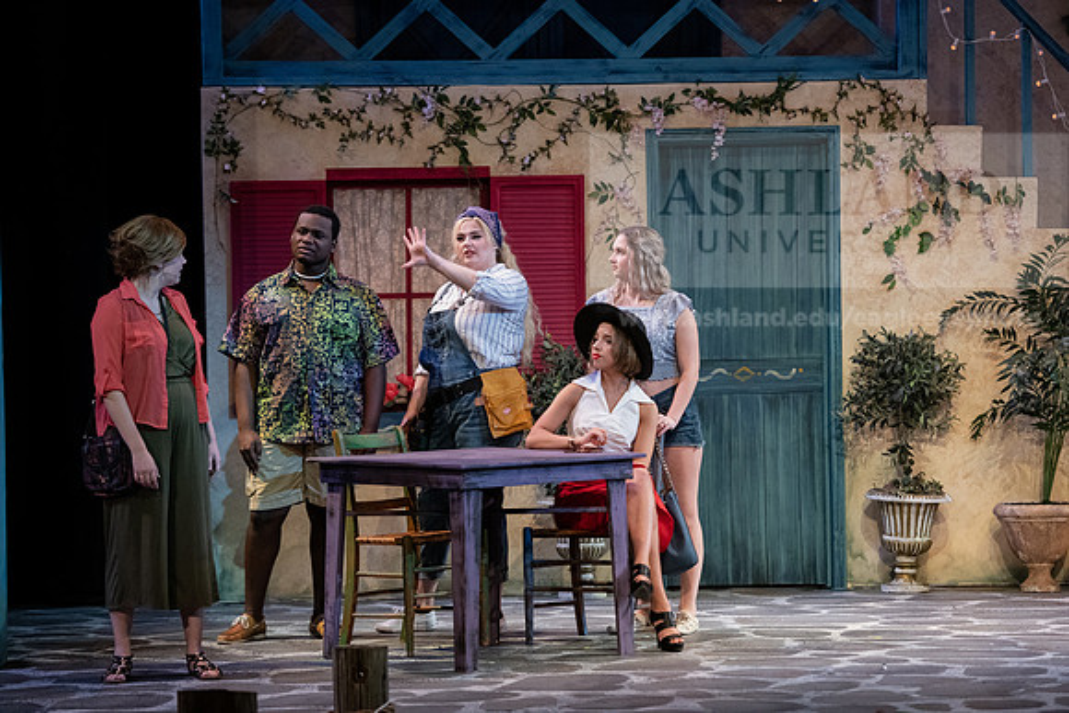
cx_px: 534
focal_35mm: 135
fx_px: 4009
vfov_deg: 10.2
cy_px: 356
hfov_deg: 15.2
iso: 3200
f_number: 3.2
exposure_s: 1/320
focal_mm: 135
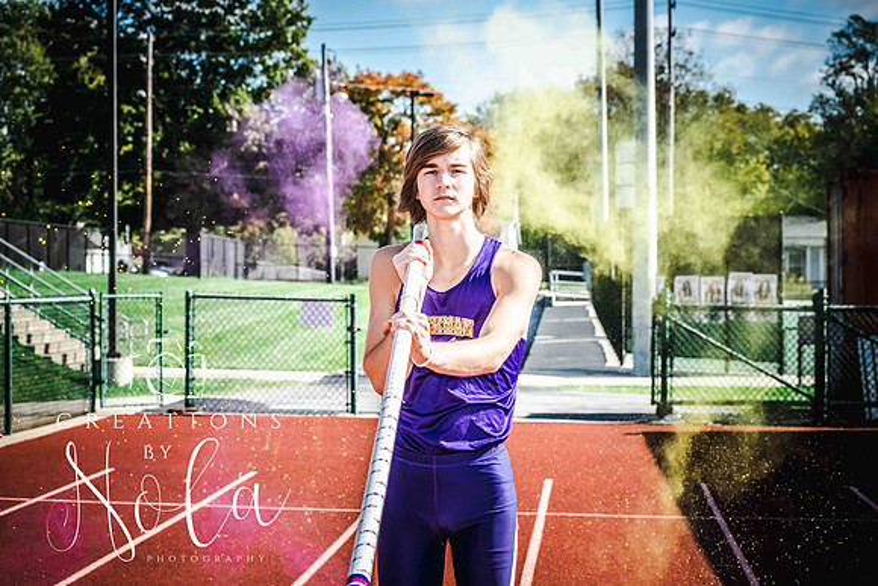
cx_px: 439
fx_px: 1951
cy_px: 293
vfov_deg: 17.1
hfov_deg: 25.4
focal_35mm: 80
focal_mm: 80
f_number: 9
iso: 800
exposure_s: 1/2000
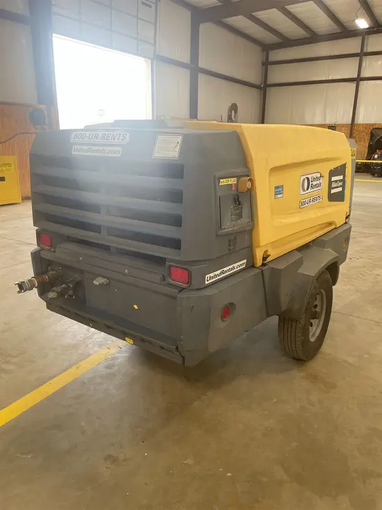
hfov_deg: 53.1
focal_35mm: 26
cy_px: 255
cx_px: 191
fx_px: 382
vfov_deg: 67.3
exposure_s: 1/121
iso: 80
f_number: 1.6
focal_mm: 4.2
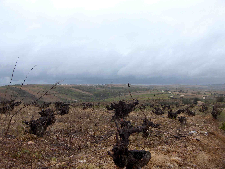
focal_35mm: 39
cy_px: 84
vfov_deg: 36.9
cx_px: 112
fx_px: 254
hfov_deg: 47.8
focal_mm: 8
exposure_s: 1/483
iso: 100
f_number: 4.8
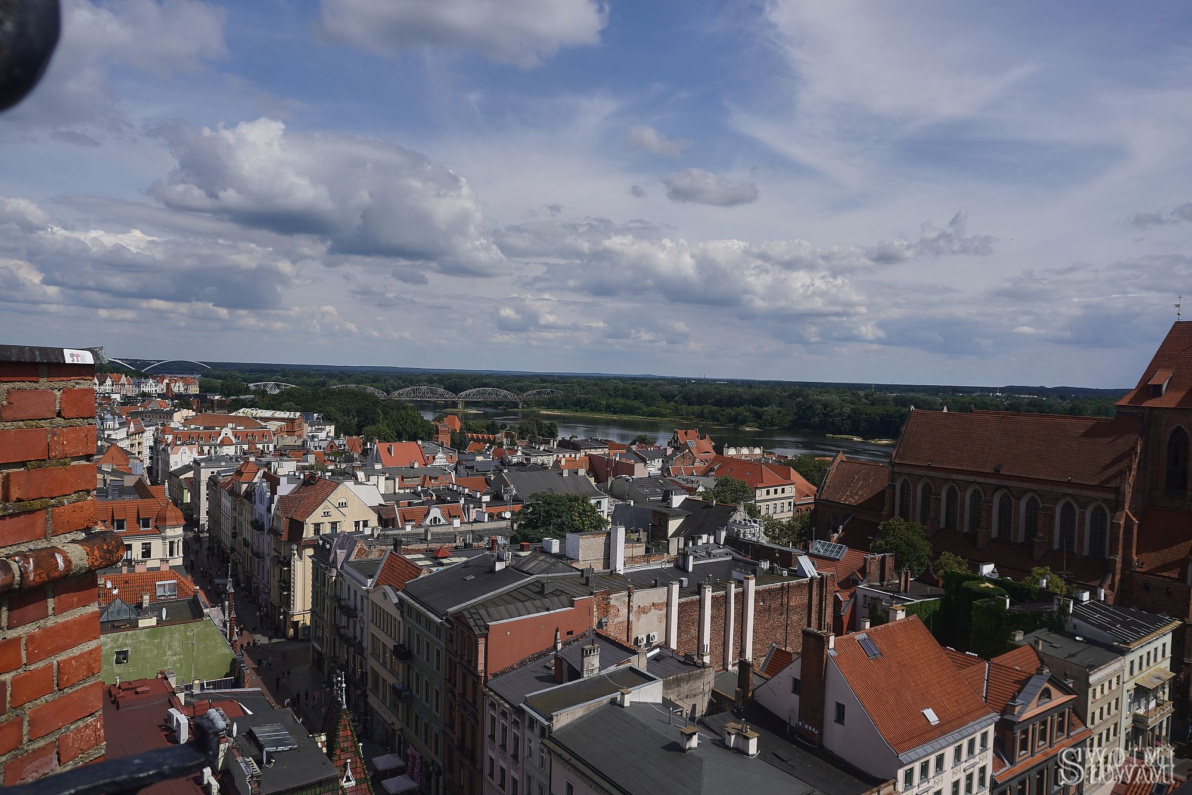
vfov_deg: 47.9
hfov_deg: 67.4
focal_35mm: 27
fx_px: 894
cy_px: 398
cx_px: 596
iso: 100
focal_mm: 18
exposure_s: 1/800
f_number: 5.6
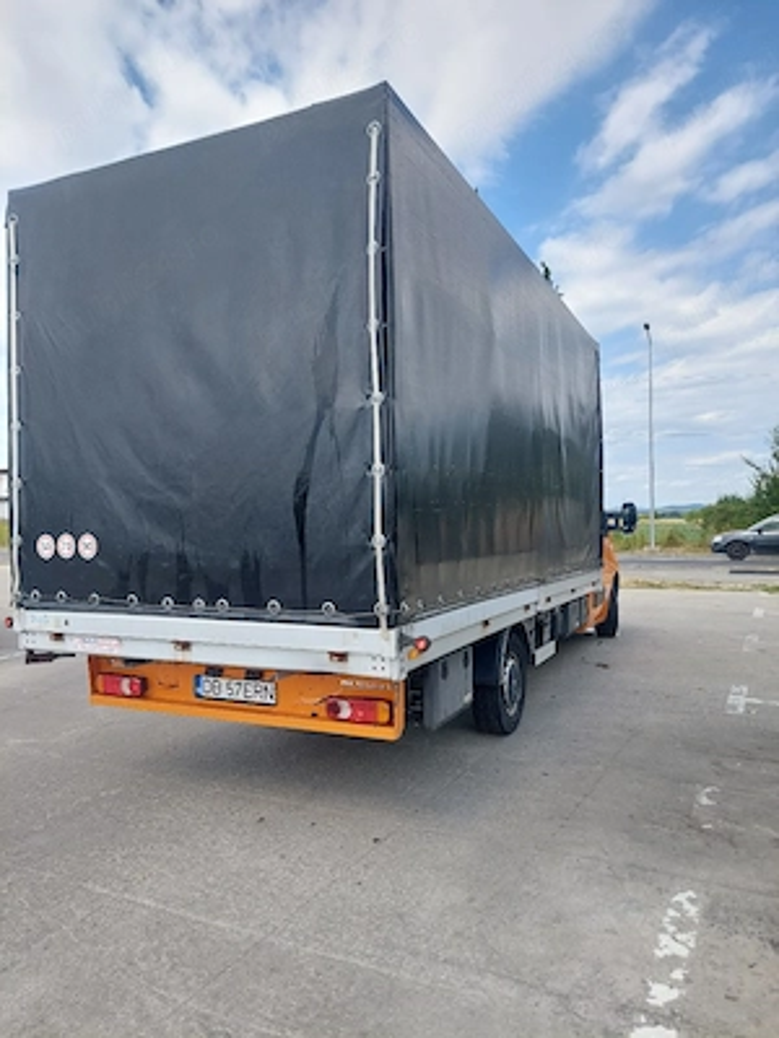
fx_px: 750
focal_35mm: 25
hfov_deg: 54.9
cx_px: 390
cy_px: 519
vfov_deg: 69.4
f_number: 1.8
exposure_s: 1/769
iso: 40
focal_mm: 5.23
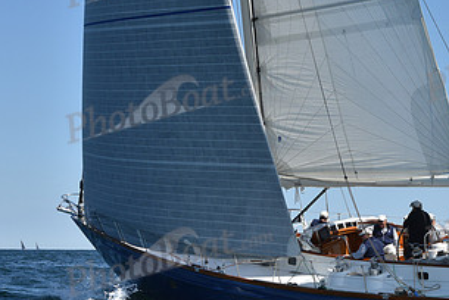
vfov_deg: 10.3
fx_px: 1660
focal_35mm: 133
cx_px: 350
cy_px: 161
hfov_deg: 15.3
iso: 250
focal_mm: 70
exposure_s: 1/1600
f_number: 7.1
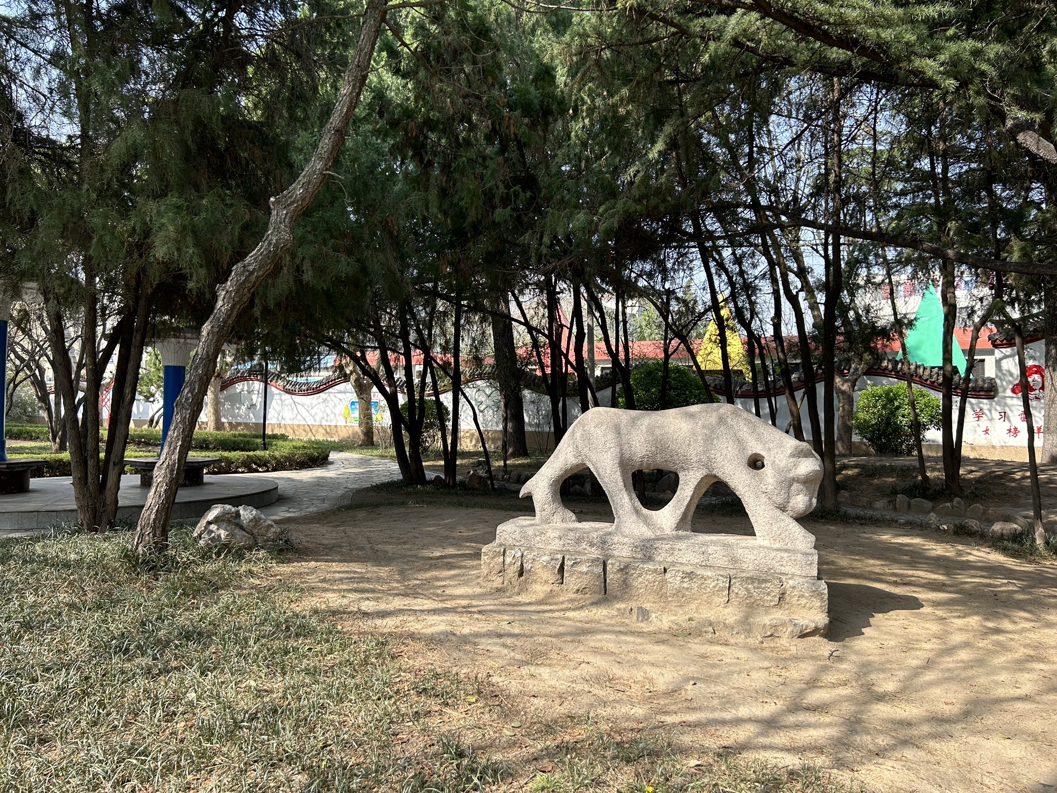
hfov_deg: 67.3
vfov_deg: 53.1
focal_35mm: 26
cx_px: 528
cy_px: 396
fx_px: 794
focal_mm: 5.7
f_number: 1.5
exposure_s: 1/1171
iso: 50
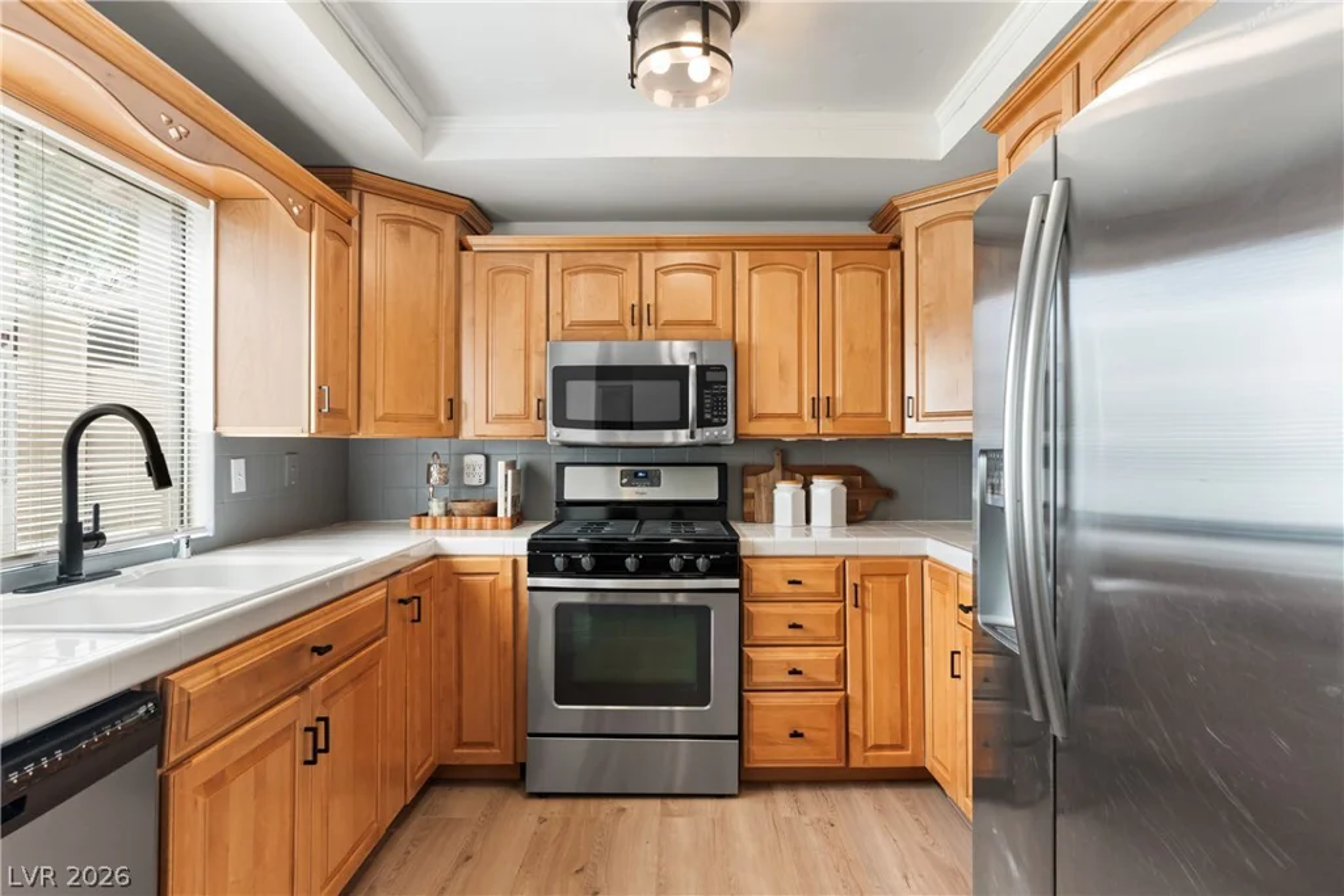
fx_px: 709
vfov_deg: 64.6
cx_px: 672
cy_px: 448
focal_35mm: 19
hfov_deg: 86.9
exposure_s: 1/20
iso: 400
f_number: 8
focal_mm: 19
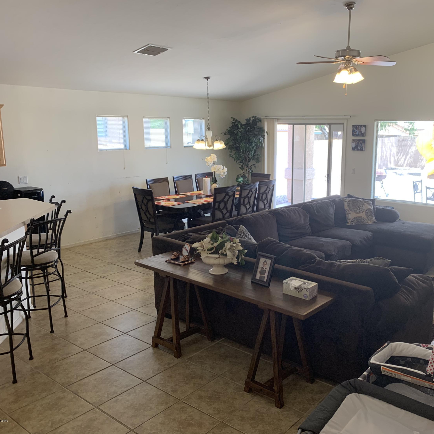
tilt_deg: -9.4
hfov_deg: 51.7
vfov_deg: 52.5
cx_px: 282
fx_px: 440
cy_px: 215
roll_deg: -0.4
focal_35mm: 31
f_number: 1.8
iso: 50
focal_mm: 4.25
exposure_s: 1/60
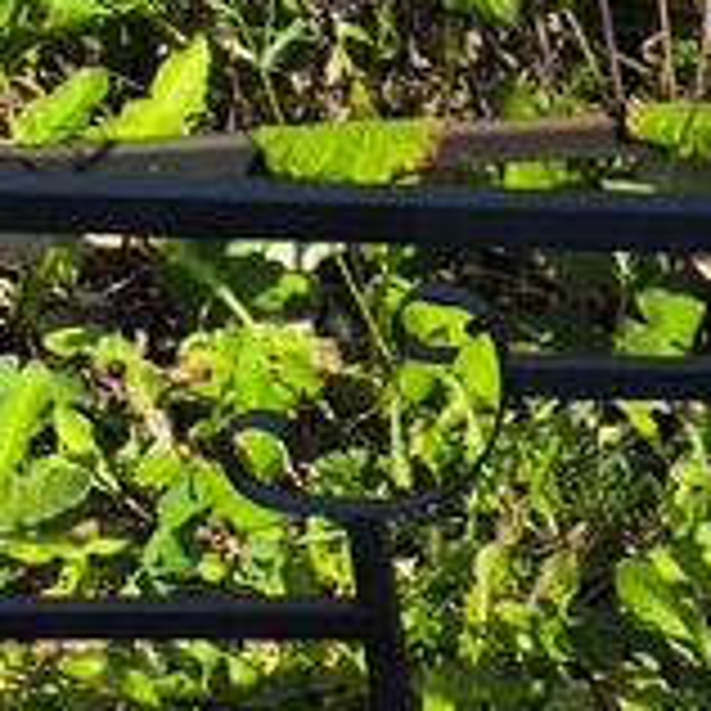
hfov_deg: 7.6
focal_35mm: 223
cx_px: 1258
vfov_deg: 7.8
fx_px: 5182
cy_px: 369
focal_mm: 4.71
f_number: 1.7
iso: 50
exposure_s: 1/1297
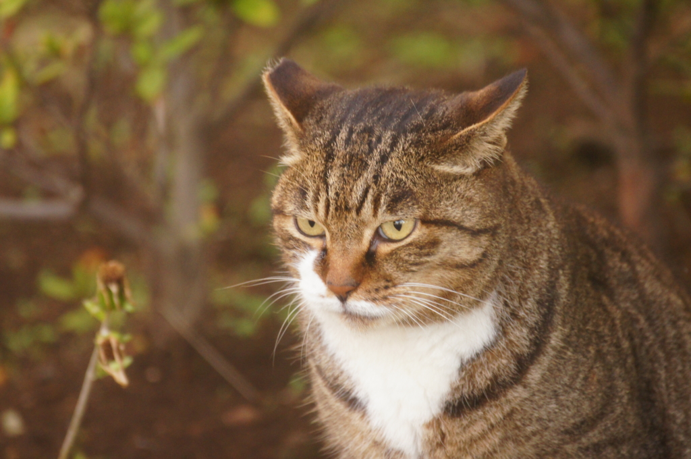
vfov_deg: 3.0
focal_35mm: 450
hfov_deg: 4.6
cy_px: 230
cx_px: 346
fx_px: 8626
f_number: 5.6
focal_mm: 300
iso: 1600
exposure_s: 1/125
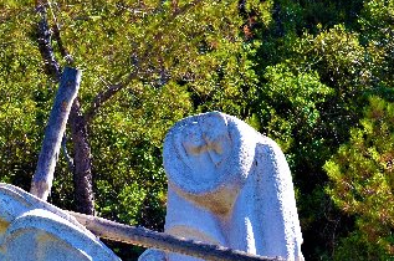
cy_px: 272
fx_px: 2064
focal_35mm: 189
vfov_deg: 7.2
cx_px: 324
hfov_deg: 10.9
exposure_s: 1/400
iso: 640
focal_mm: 50
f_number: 11
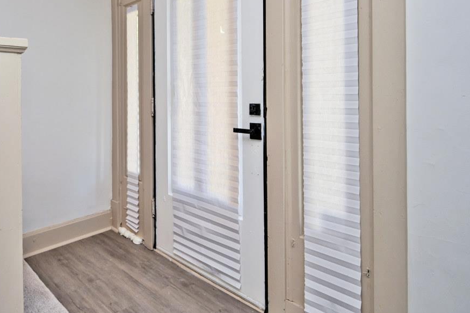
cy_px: 100
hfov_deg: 68.5
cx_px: 112
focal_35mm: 24
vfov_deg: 51.9
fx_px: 313
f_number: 4
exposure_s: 1/60
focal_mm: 14
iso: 320
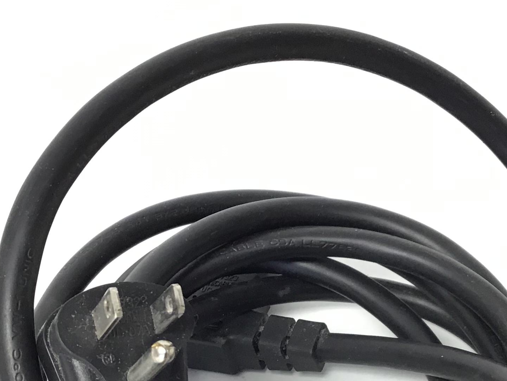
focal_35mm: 70
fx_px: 1025
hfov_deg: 27.7
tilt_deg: -48.5
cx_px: 287
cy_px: 350
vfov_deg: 20.5
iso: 80
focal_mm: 3.3
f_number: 2.4
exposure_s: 1/33
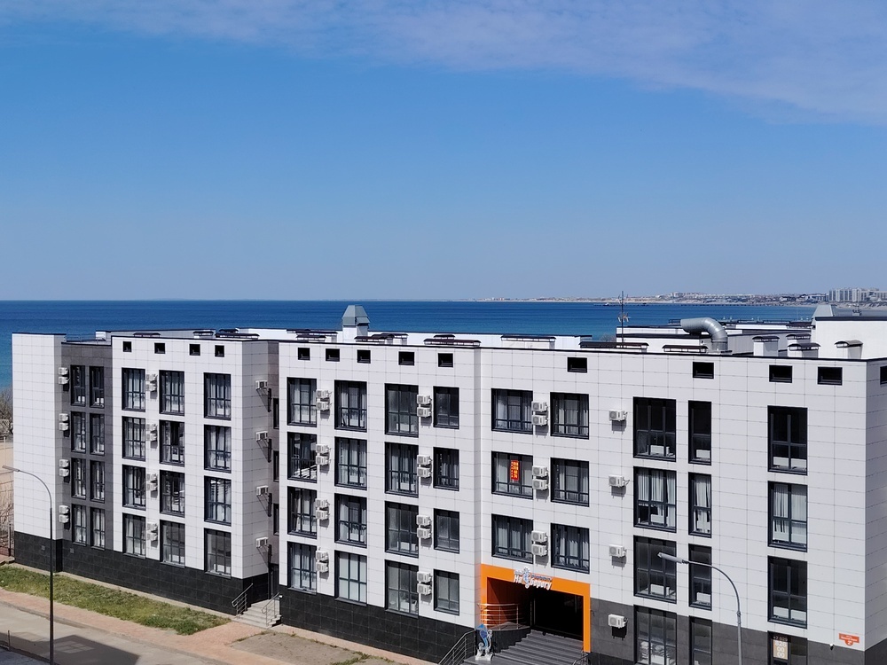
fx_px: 1179
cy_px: 332
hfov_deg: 41.2
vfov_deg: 31.5
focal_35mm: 46
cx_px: 444
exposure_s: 1/1607
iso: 101
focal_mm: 5.25
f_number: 1.75
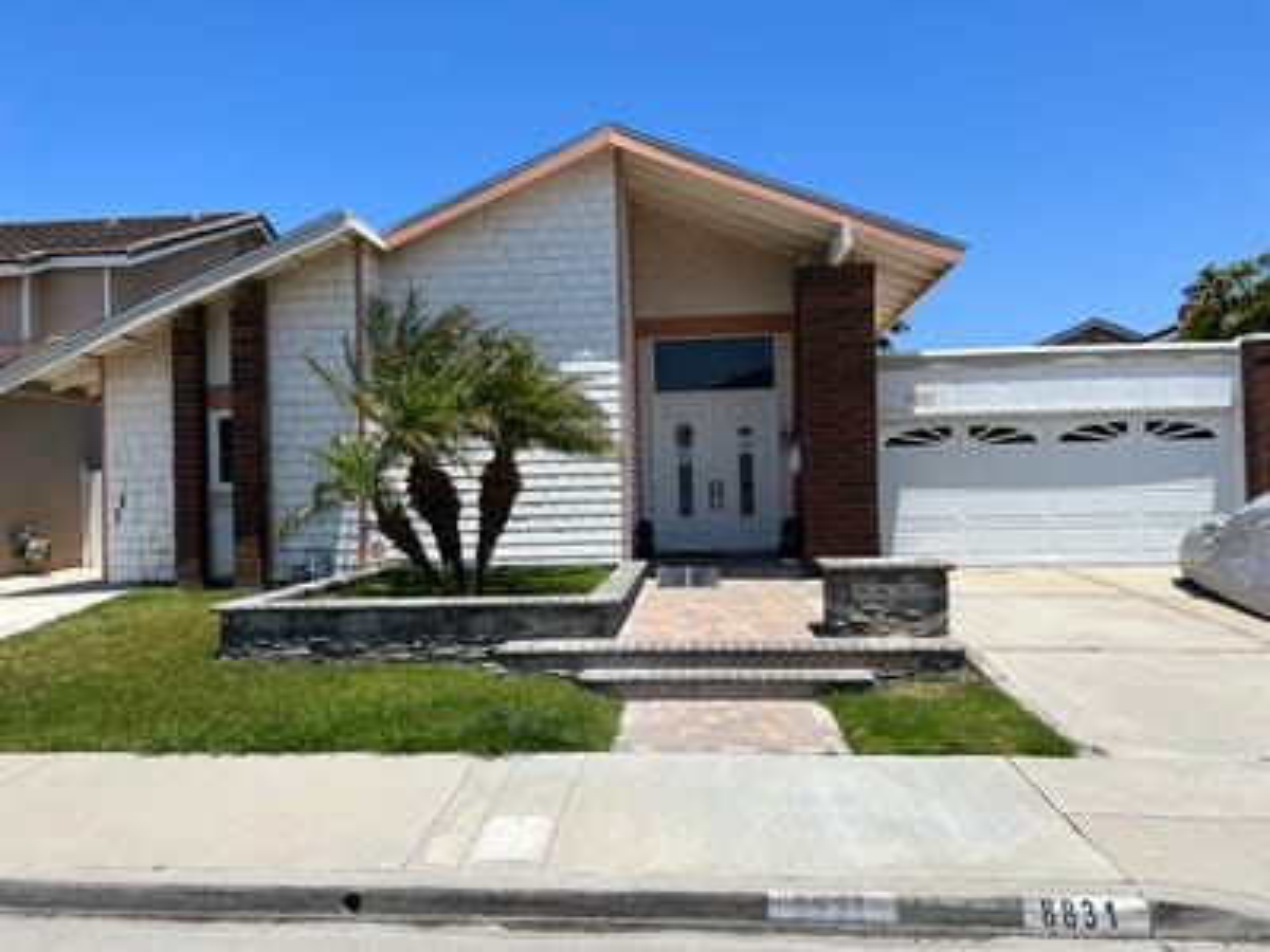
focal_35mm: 26
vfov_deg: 53.1
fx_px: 954
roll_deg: +0.9
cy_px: 476
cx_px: 635
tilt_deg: +0.2
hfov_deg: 67.3
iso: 50
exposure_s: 1/5076
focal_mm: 5.7
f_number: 1.5
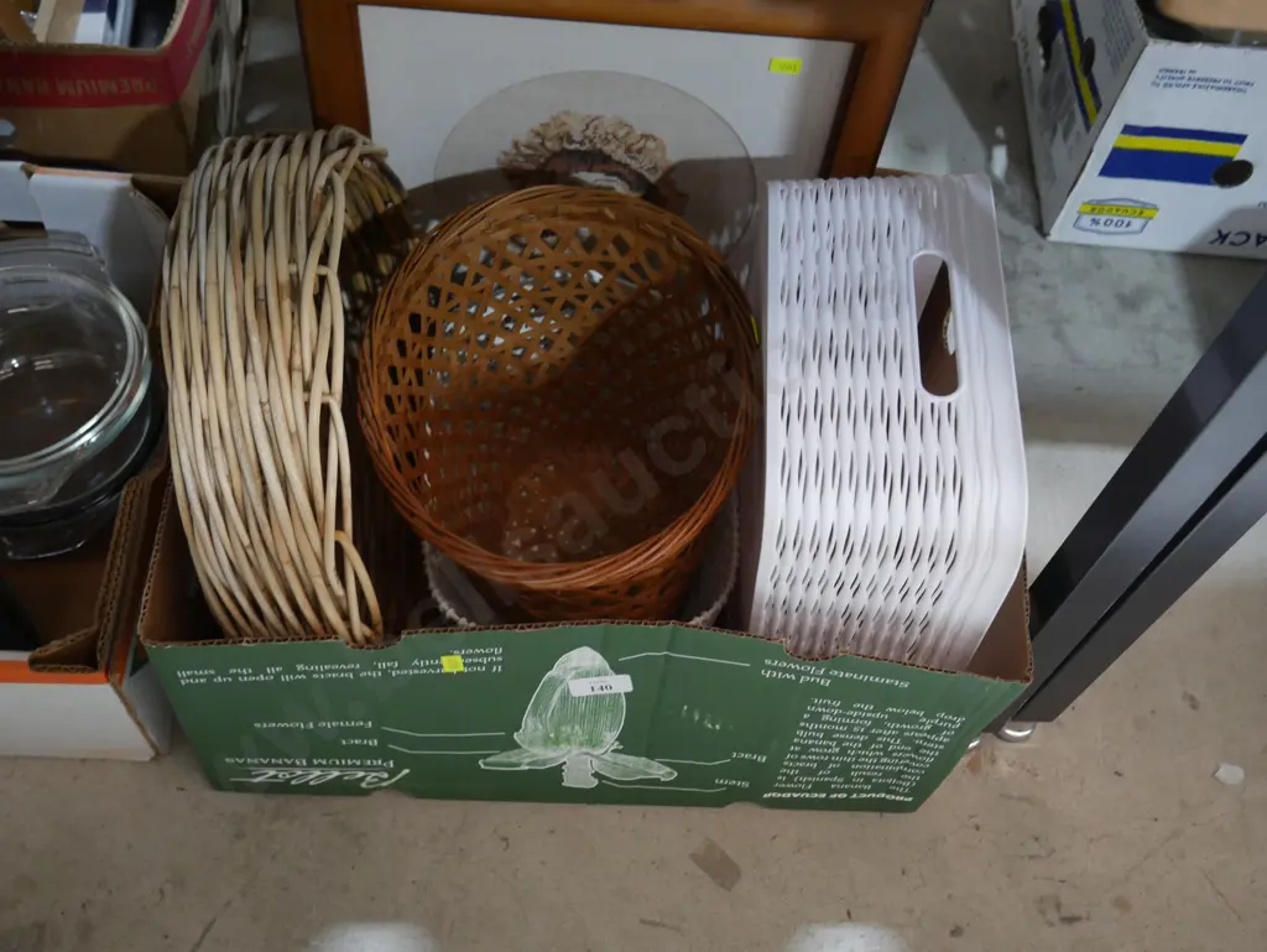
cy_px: 476
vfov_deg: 39.7
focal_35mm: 36
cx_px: 634
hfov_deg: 51.3
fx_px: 1318
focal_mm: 18
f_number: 4
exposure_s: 1/60
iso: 1600
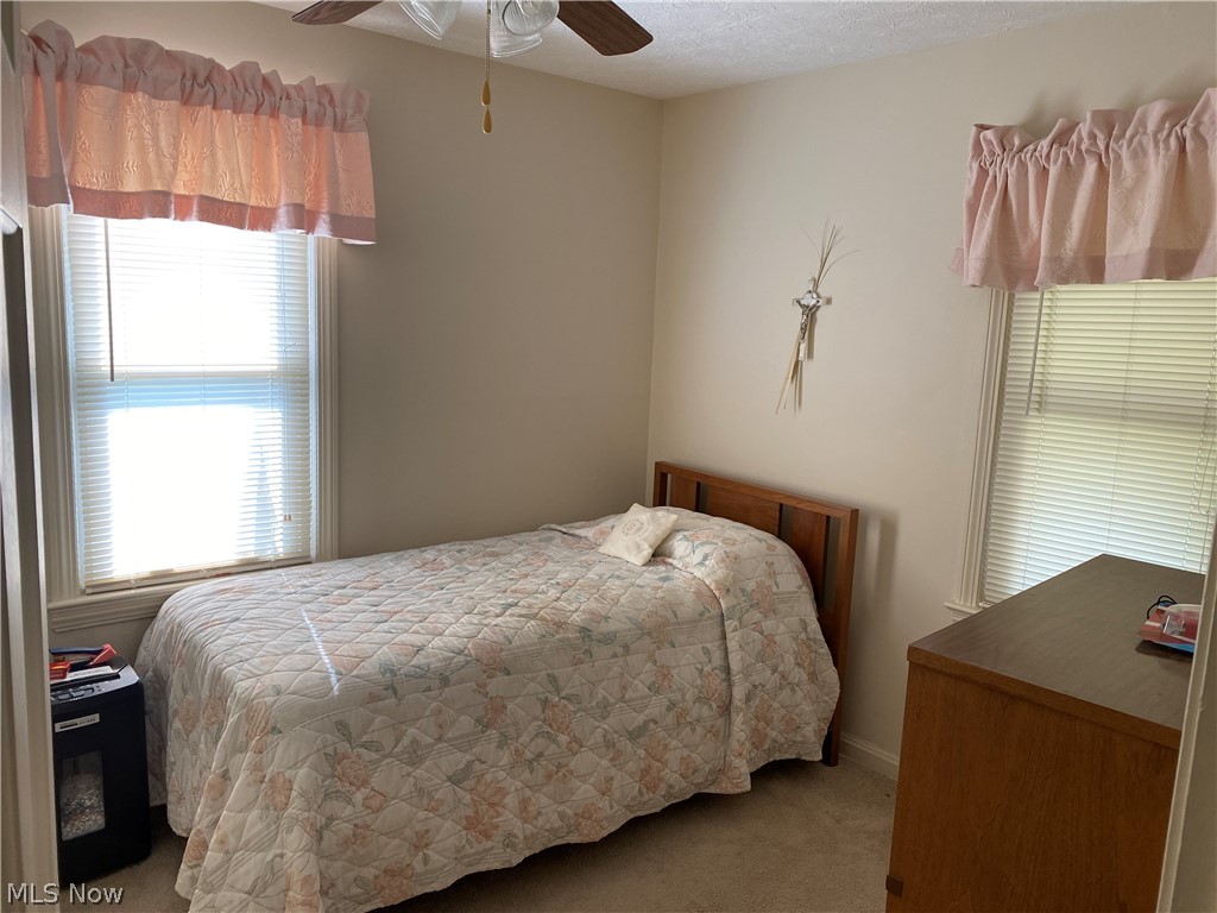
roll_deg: -3.0
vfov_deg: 53.1
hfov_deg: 67.3
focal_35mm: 26
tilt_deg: -7.7
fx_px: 914
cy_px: 456
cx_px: 608
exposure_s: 1/121
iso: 80
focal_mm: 4.25
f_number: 1.8
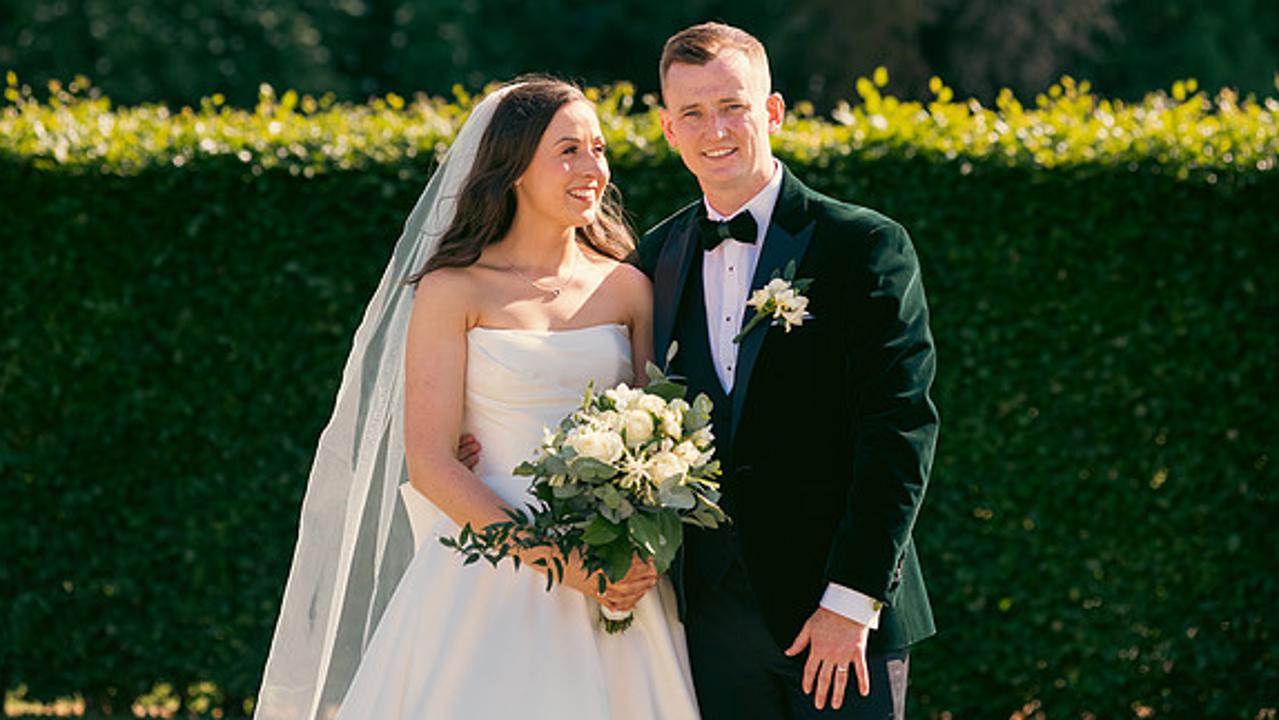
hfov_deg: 16.9
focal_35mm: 127
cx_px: 635
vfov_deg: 9.5
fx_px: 4307
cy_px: 304
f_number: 3.5
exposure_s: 1/640
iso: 200
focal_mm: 120
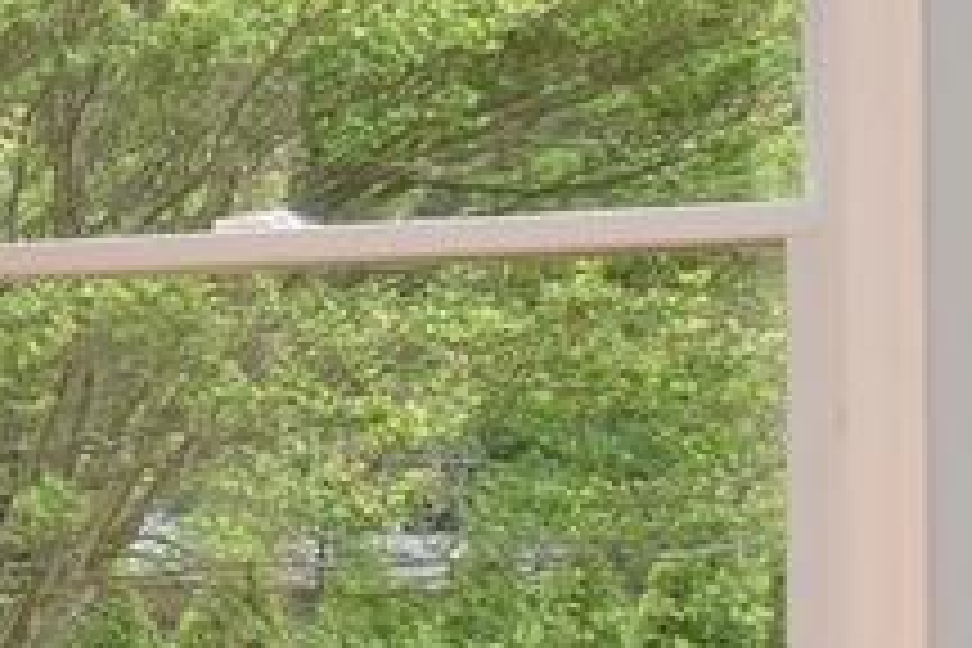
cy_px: 459
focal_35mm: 120
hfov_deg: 11.9
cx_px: -1692
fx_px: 3240
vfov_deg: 11.4
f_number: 13
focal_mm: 12
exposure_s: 1/100
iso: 800
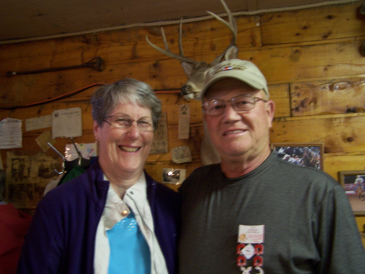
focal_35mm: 38
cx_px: 182
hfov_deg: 49.0
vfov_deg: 37.7
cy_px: 137
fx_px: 401
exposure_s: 1/8
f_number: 2.8
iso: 140
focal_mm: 6.3
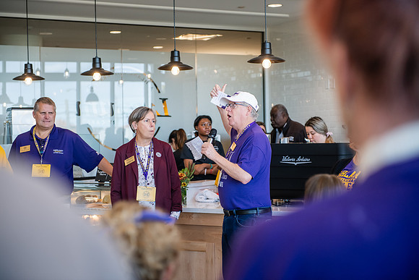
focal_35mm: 70
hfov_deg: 28.8
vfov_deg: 19.5
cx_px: 210
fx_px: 815
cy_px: 140
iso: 1000
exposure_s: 1/400
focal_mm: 70
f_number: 3.2
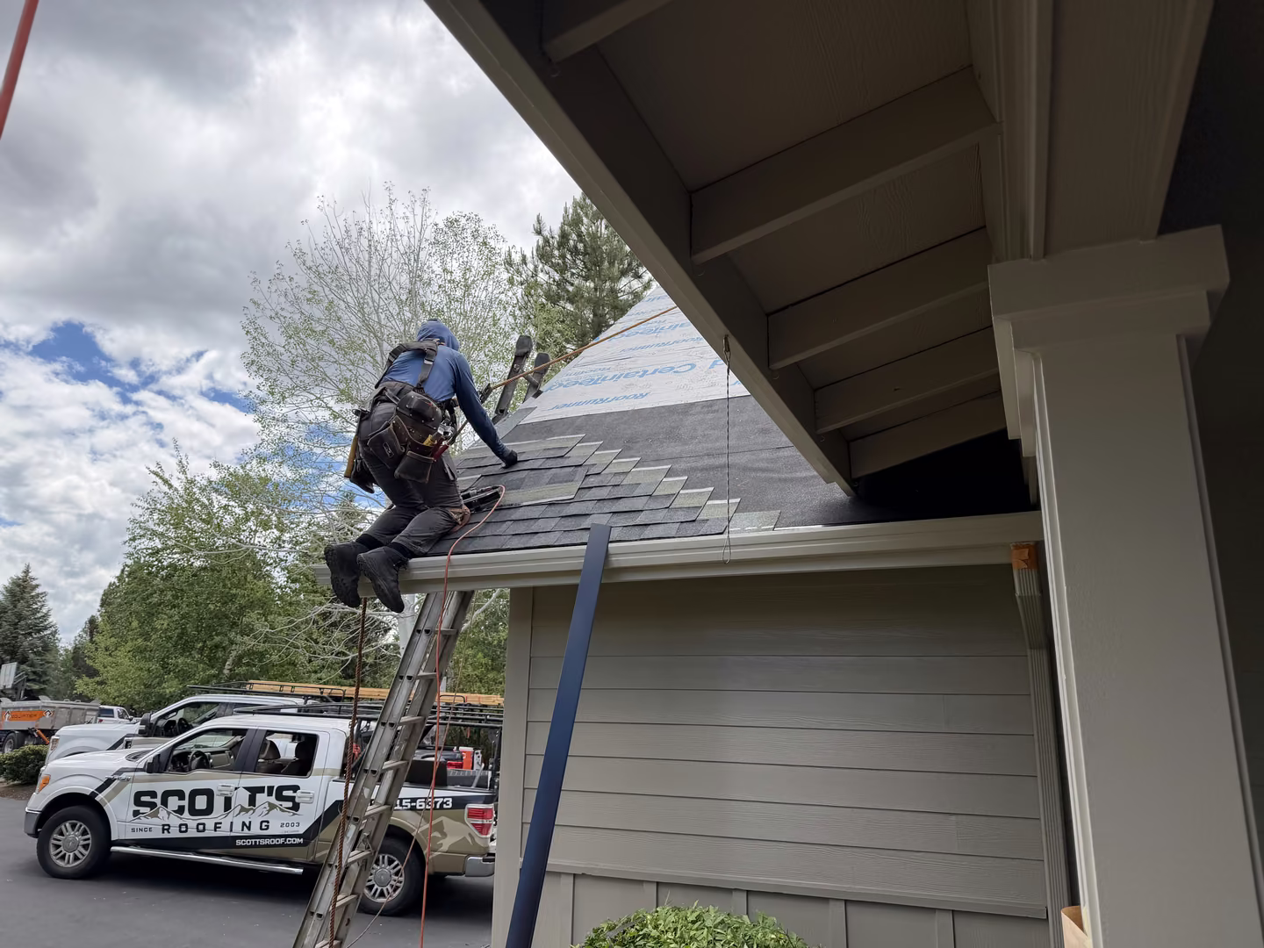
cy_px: 474
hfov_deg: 71.6
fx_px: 876
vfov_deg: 56.8
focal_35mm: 24
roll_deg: -1.0
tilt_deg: +14.1
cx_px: 632
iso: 80
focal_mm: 6.76
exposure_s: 1/2110
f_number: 1.78
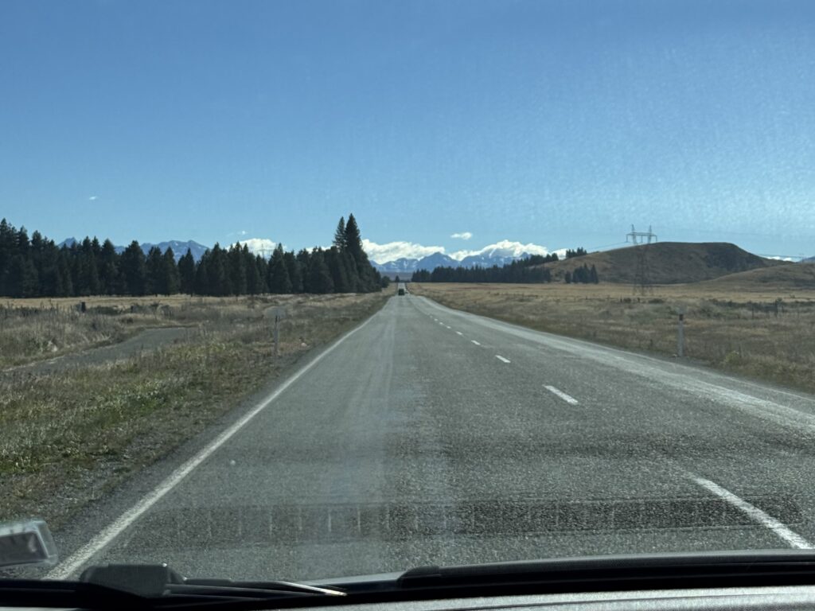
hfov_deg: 39.7
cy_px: 306
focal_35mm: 48
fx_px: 1130
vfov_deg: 30.3
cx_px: 408
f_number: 1.78
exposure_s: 1/6410
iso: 64
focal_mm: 6.76
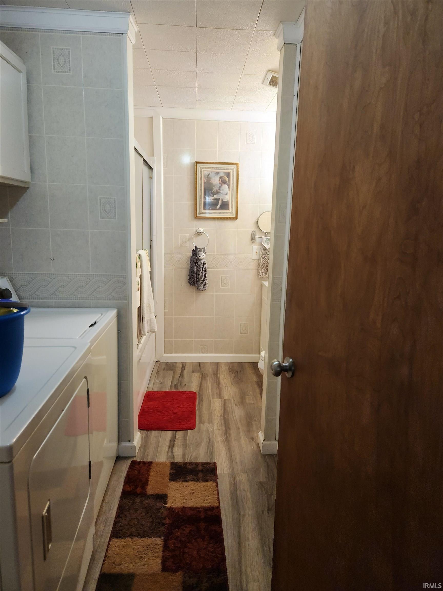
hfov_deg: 58.9
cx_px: 222
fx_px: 392
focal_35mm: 23
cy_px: 296
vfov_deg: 73.9
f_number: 1.8
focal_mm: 5.4
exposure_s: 1/40
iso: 160
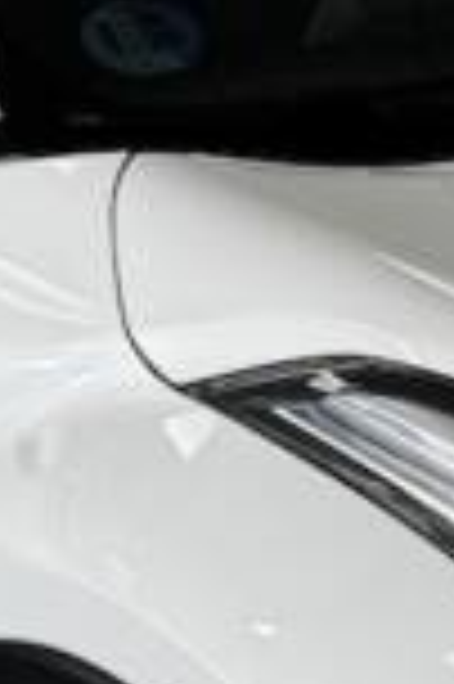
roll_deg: +1.1
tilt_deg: -15.4
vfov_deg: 15.6
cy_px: 475
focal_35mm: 131
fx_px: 2484
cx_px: 683
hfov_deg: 10.1
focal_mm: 6.76
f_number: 1.78
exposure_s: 1/249
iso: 64
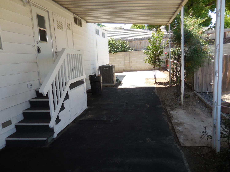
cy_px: 86
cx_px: 115
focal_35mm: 25
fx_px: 166
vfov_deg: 54.9
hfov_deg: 69.4
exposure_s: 1/320
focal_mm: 4.5
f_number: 3.3
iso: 125
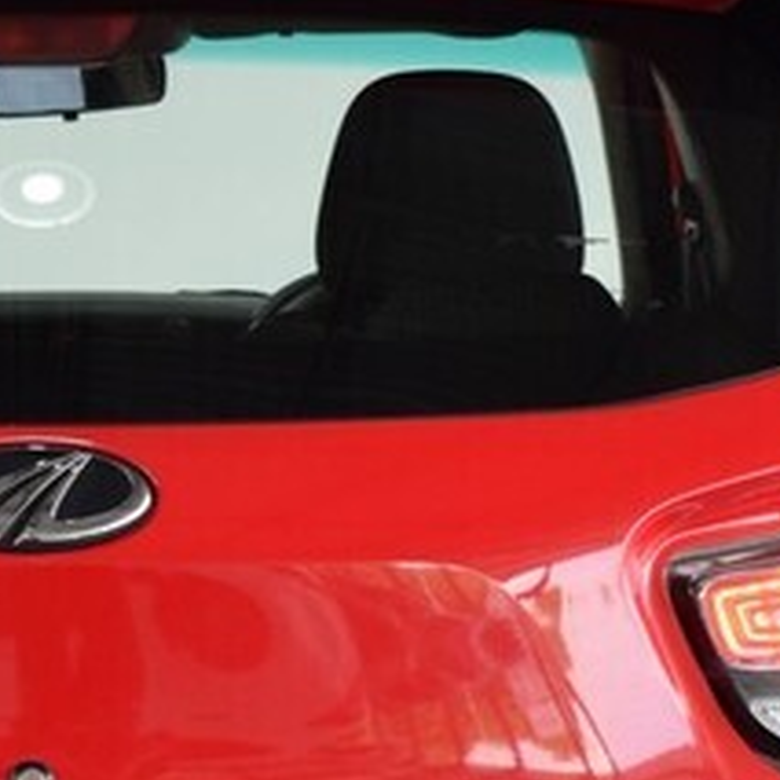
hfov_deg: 9.1
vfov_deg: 9.1
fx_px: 4845
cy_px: 769
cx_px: 13
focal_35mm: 190
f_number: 5
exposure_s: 1/125
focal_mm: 31
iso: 400
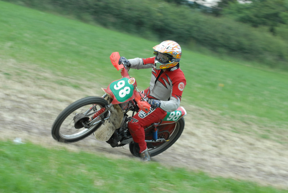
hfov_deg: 13.7
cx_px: 144
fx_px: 1202
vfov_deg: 9.2
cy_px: 96
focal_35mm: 150
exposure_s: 1/160
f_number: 9
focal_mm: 100
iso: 400
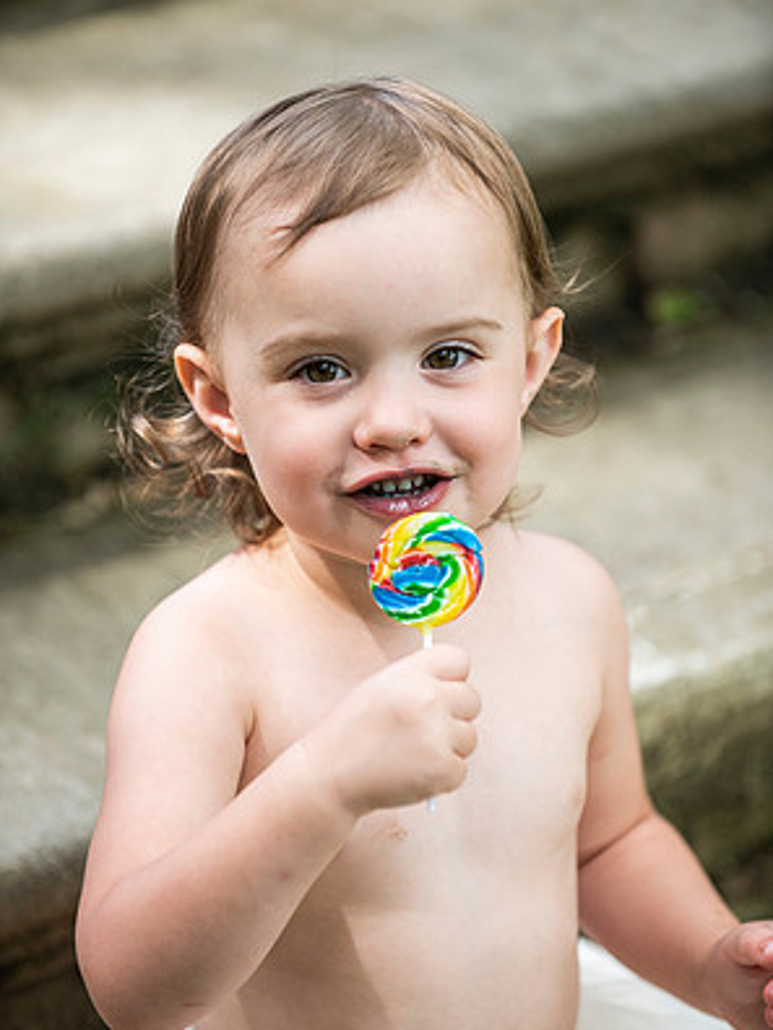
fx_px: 5210
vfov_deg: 11.3
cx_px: 388
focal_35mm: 175
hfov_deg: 8.5
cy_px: 510
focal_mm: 160
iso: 640
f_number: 3.5
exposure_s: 1/1000
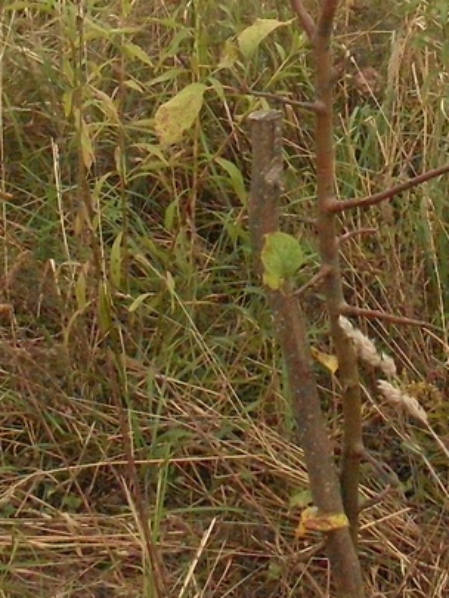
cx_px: 418
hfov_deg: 15.2
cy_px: -126
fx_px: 1659
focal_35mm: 96
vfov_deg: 19.2
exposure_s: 1/125
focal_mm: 6.3
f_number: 8.4
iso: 400
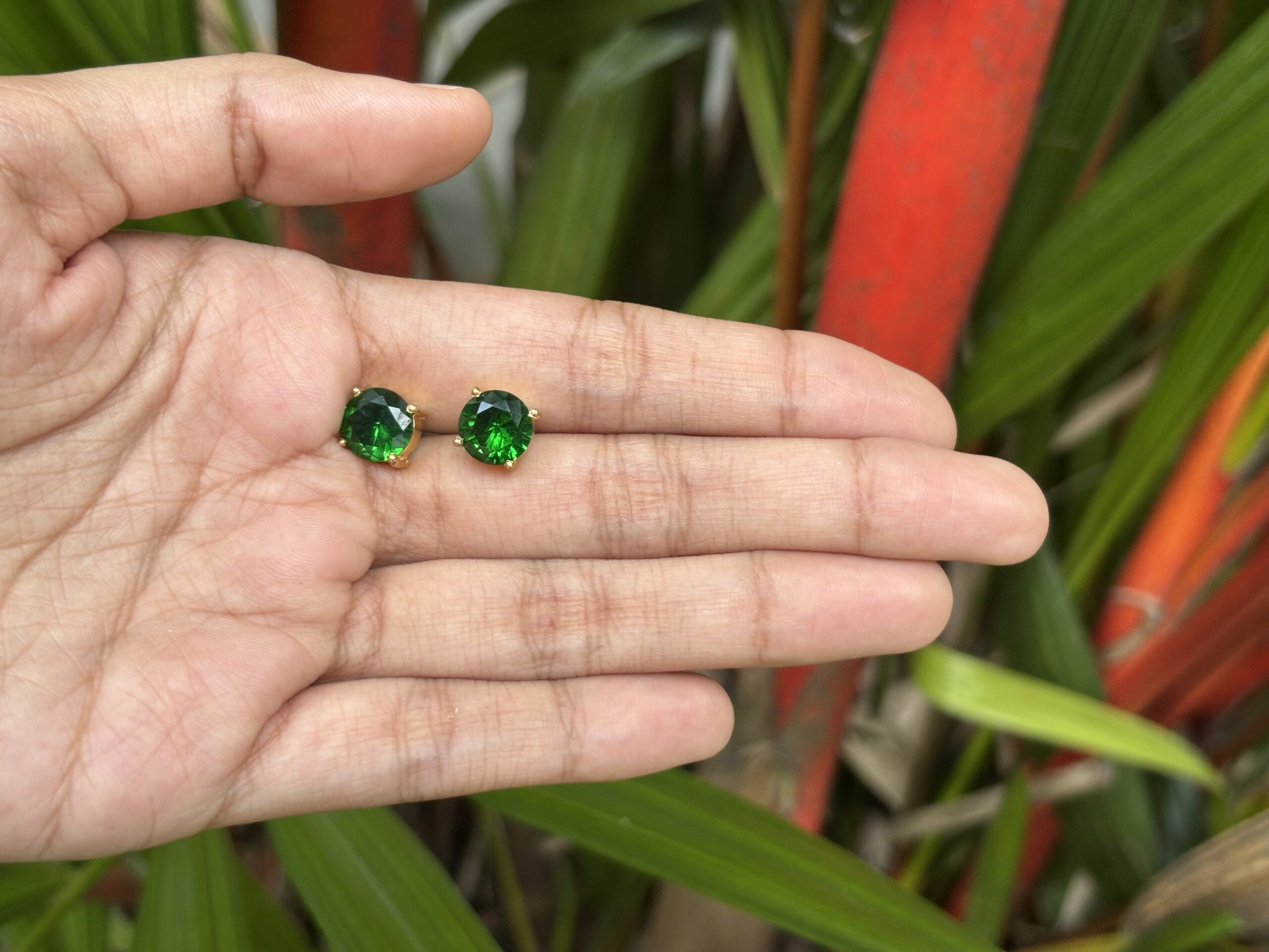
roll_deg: -9.5
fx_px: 1906
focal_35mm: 52
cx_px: 634
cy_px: 476
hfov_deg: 36.8
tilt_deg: -40.3
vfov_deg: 28.0
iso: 50
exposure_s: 1/71
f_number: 1.6
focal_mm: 5.96
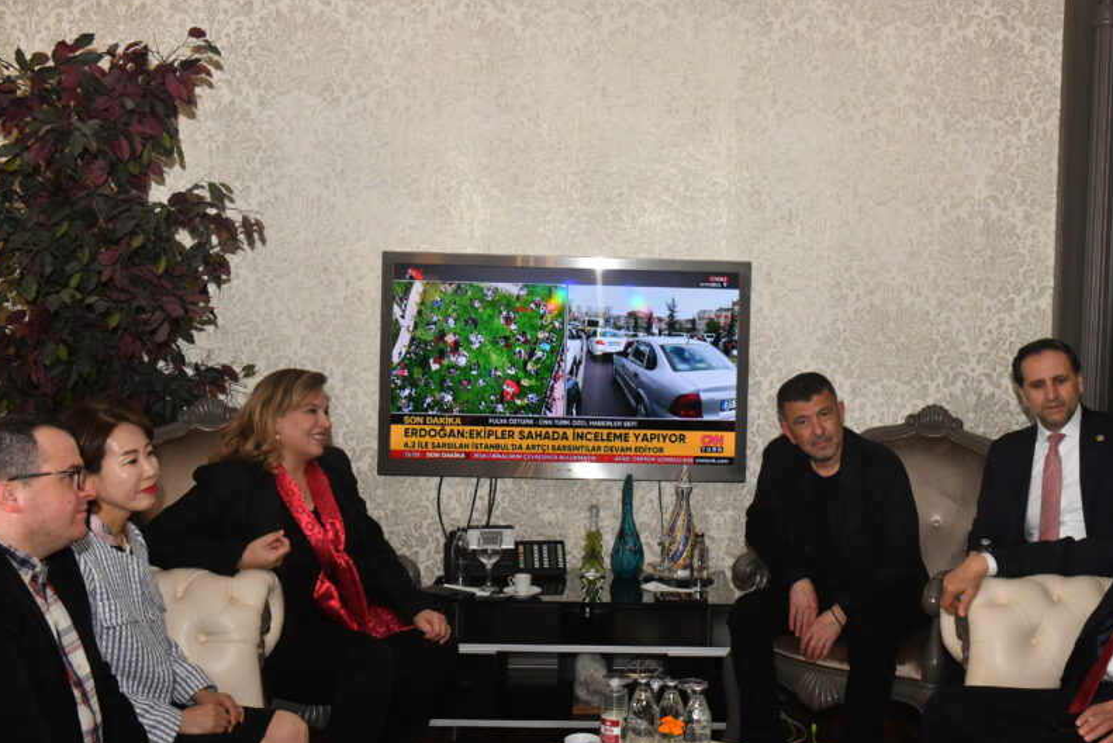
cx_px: 681
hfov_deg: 44.2
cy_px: 329
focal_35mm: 44
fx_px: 1361
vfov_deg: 30.5
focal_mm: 34
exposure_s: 1/125
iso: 1250
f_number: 11
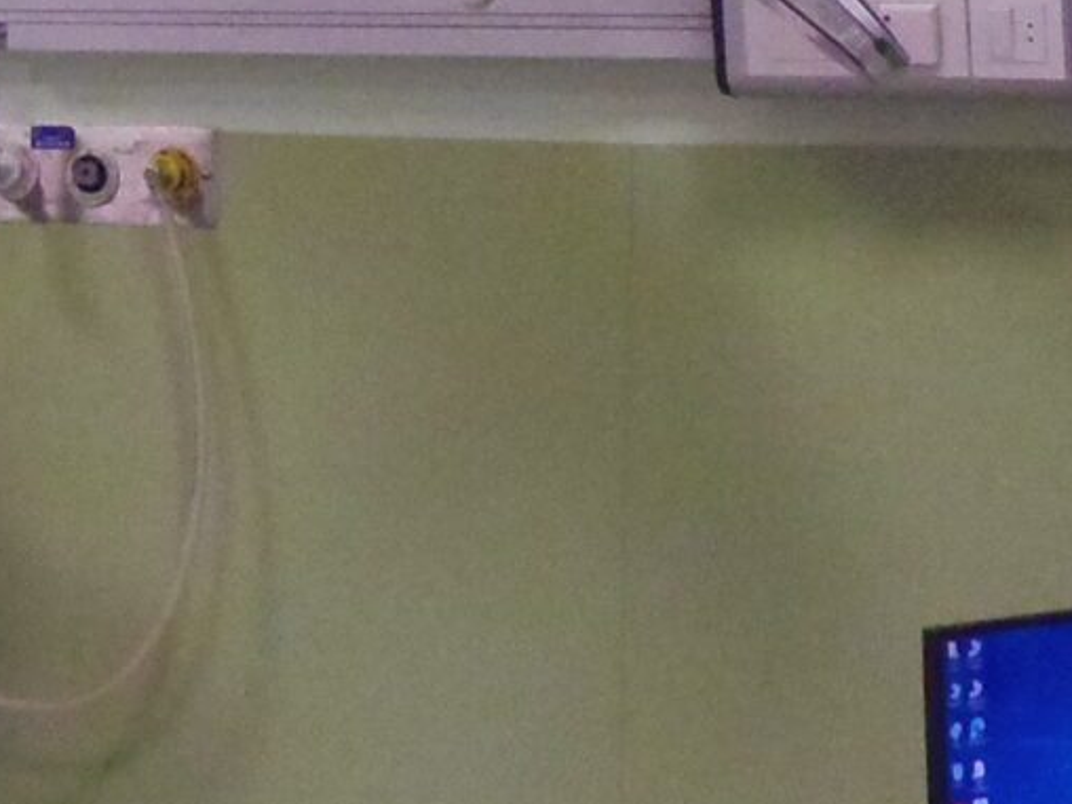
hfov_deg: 16.2
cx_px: 279
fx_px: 3747
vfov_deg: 11.7
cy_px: -397
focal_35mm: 121
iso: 500
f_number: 2.9
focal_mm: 4.3
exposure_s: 1/125
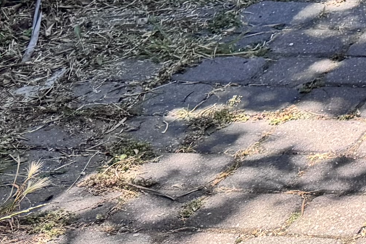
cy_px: -245
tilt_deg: -14.4
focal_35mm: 143
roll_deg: -0.6
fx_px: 1454
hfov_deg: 11.2
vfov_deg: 9.0
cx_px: 959
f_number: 1.78
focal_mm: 6.76
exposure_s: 1/832
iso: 80
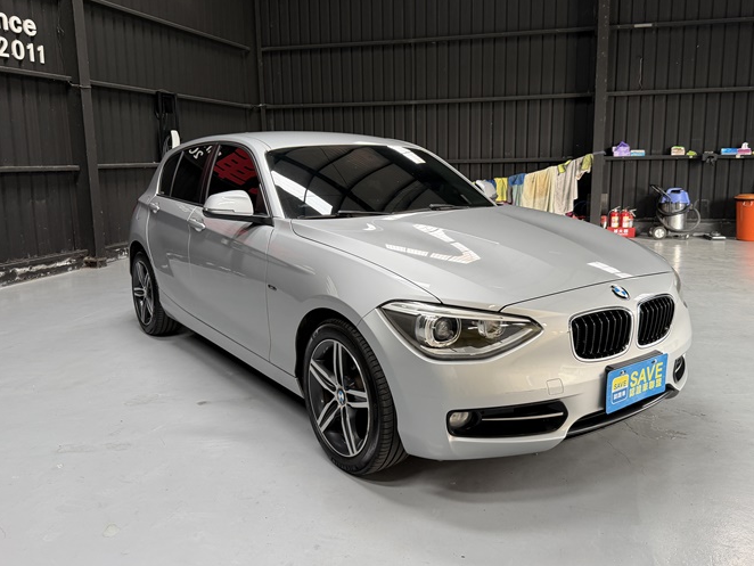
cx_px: 412
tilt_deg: -9.0
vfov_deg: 48.2
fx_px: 632
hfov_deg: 61.5
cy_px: 262
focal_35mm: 29
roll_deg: +0.7
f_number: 1.78
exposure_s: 1/116
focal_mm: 6.76
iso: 200
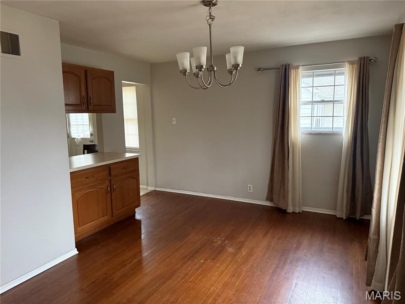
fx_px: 281
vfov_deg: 56.8
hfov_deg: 71.6
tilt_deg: -8.3
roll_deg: +0.9
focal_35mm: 24
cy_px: 152
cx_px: 202
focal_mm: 6.76
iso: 800
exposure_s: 1/55
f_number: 1.78
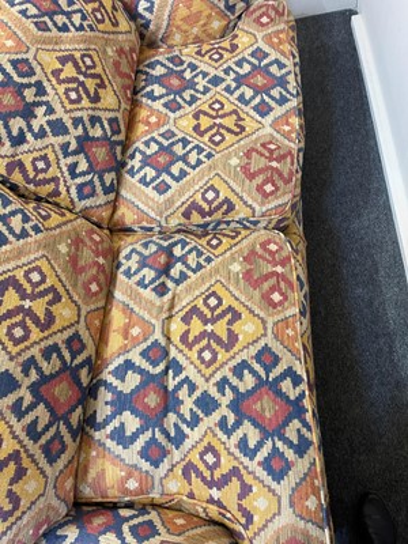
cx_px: 204
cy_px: 272
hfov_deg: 54.9
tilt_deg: -64.4
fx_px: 393
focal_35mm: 25
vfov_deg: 69.4
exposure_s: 1/50
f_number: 1.6
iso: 160
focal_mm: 5.1
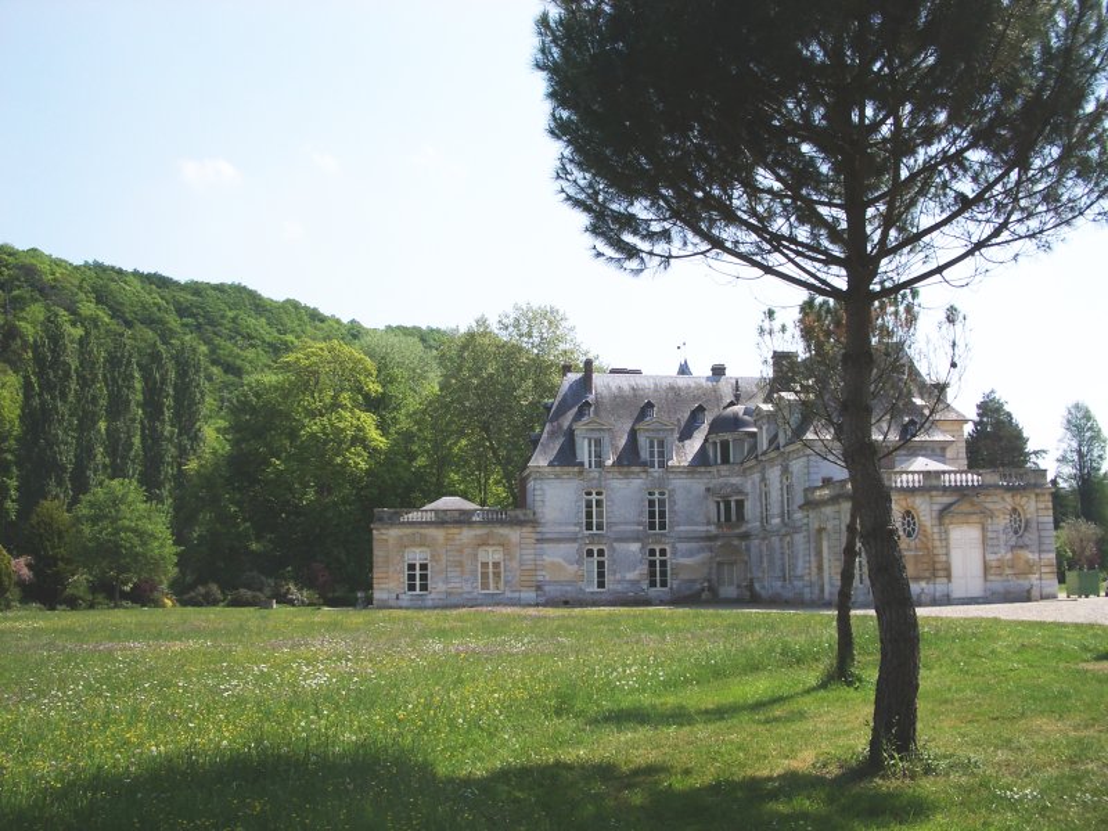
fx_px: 1120
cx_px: 554
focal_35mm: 35
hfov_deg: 52.6
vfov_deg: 40.7
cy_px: 416
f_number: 4.3
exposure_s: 1/500
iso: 80
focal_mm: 5.8
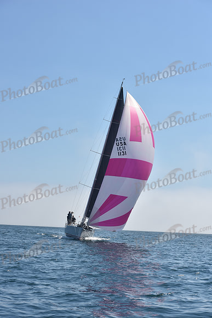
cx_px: 106
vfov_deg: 28.8
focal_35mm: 70
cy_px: 159
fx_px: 618
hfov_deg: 19.5
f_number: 9
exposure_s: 1/1600
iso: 320
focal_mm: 70
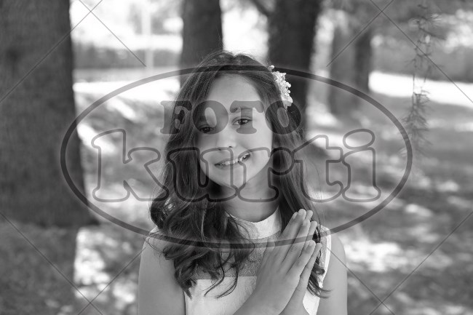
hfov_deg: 24.2
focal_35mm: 84
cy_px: 158
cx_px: 236
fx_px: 1103
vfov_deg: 16.3
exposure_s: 1/160
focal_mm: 84
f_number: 5.6
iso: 640
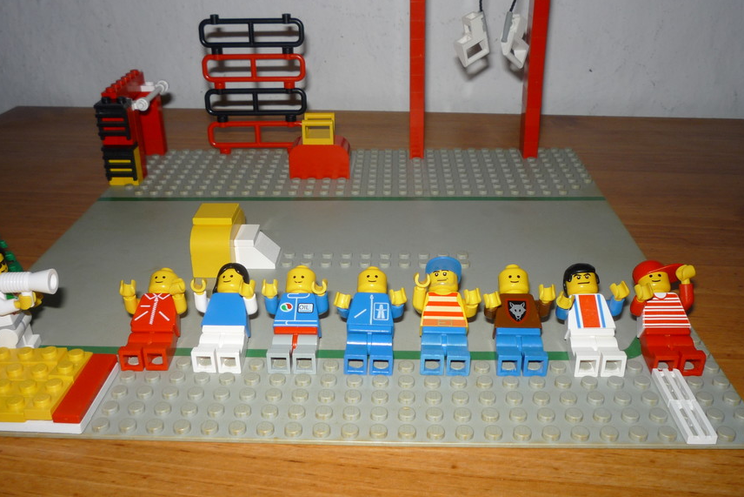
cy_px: 255
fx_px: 723
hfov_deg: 54.4
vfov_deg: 37.9
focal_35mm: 35
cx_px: 359
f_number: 4
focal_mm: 5.2
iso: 100
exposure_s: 1/30
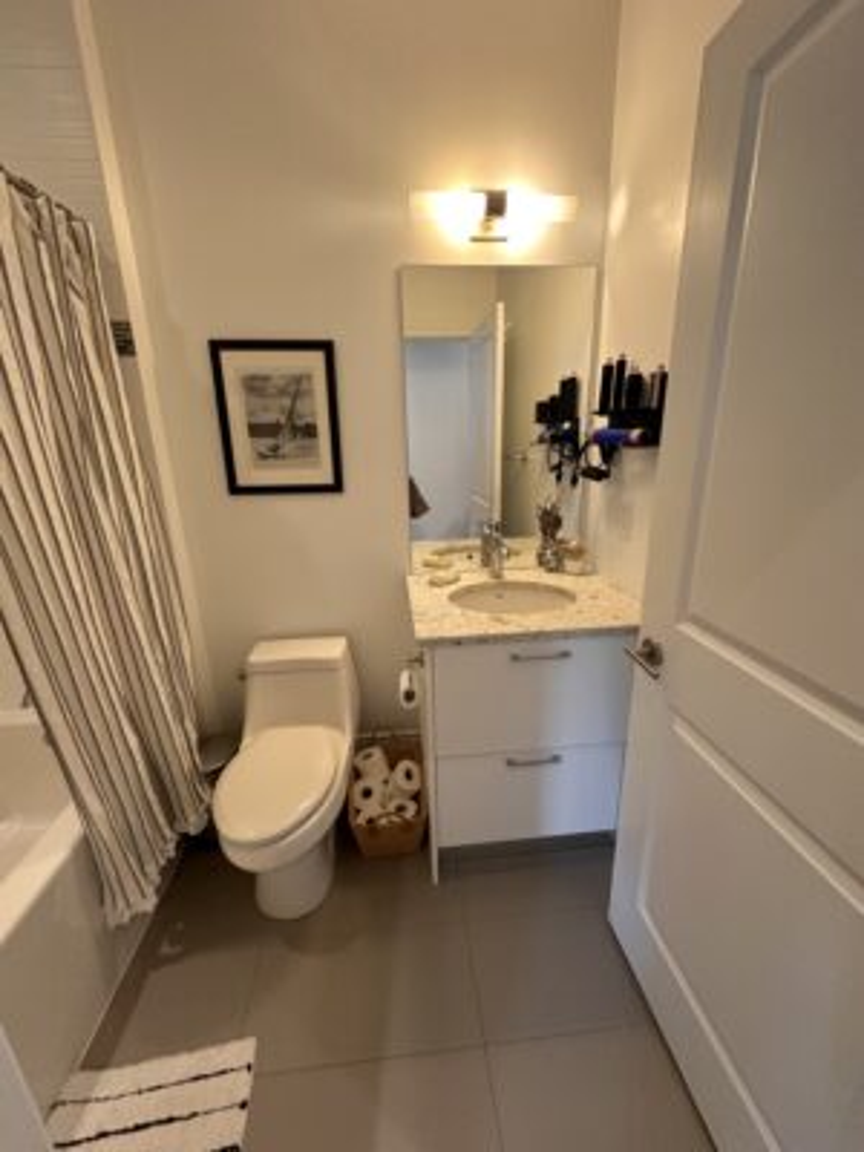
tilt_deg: -17.5
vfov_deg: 102.1
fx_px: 466
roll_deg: +0.2
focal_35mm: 14
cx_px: 432
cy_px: 576
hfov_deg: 85.7
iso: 250
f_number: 2.2
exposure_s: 1/60
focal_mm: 2.22
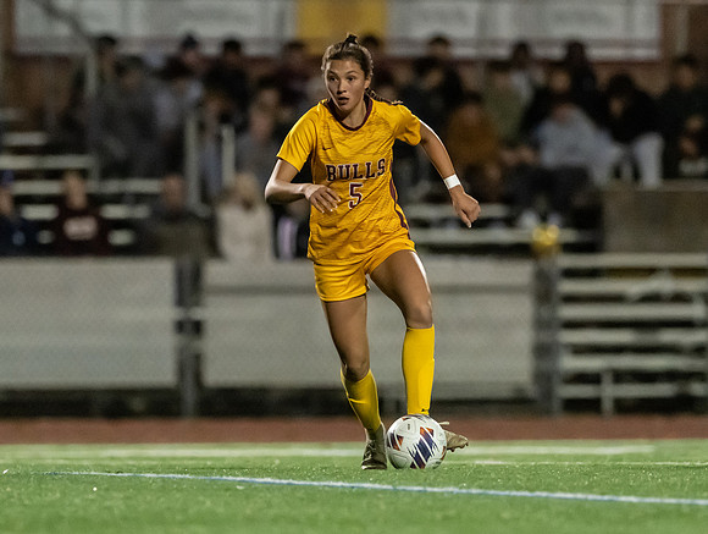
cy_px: 312
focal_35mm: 524
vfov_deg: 2.8
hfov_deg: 3.8
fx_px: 10744
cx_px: 300
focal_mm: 300
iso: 16000
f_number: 2.8
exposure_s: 1/1000
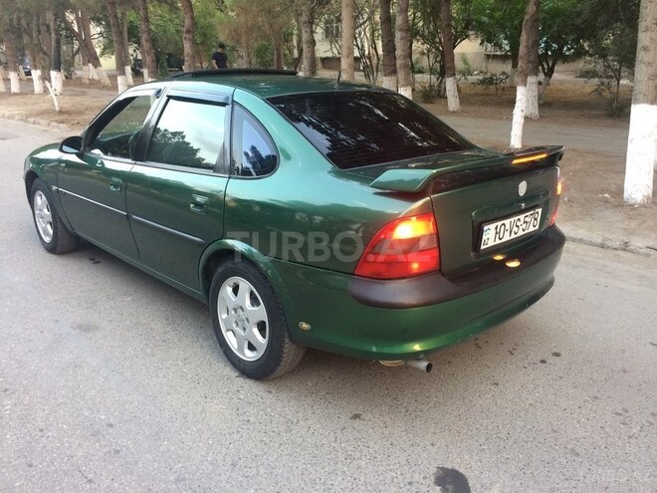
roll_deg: +1.5
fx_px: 550
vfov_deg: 48.2
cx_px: 328
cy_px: 246
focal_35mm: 29
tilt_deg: -18.5
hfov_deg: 61.7
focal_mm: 4.15
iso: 100
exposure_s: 1/33
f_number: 2.2
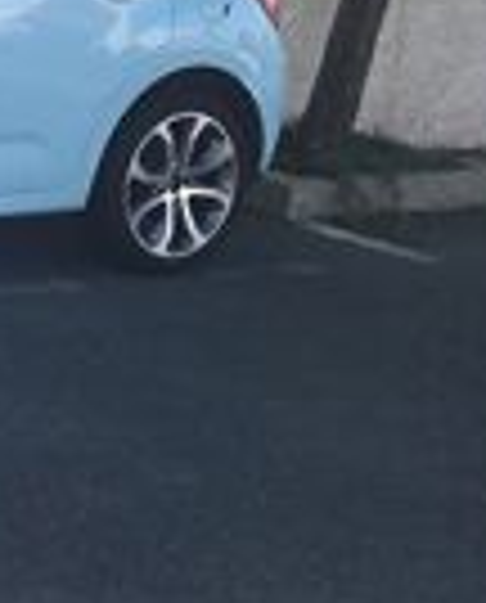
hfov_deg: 13.7
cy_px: 418
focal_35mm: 108
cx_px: -166
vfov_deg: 17.7
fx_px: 1933
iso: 25
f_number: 2.4
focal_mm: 3.3
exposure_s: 1/440
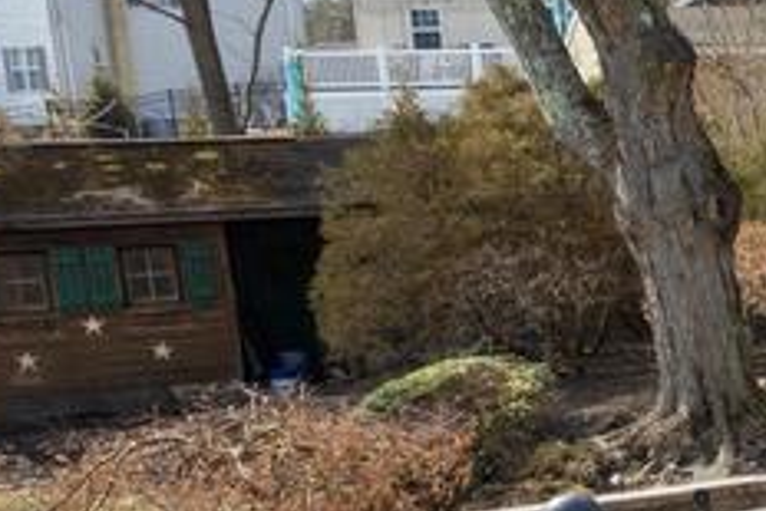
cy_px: 554
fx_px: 2065
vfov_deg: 13.8
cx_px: 1539
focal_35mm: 97
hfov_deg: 16.2
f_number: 2.8
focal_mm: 8.38
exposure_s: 1/200
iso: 120
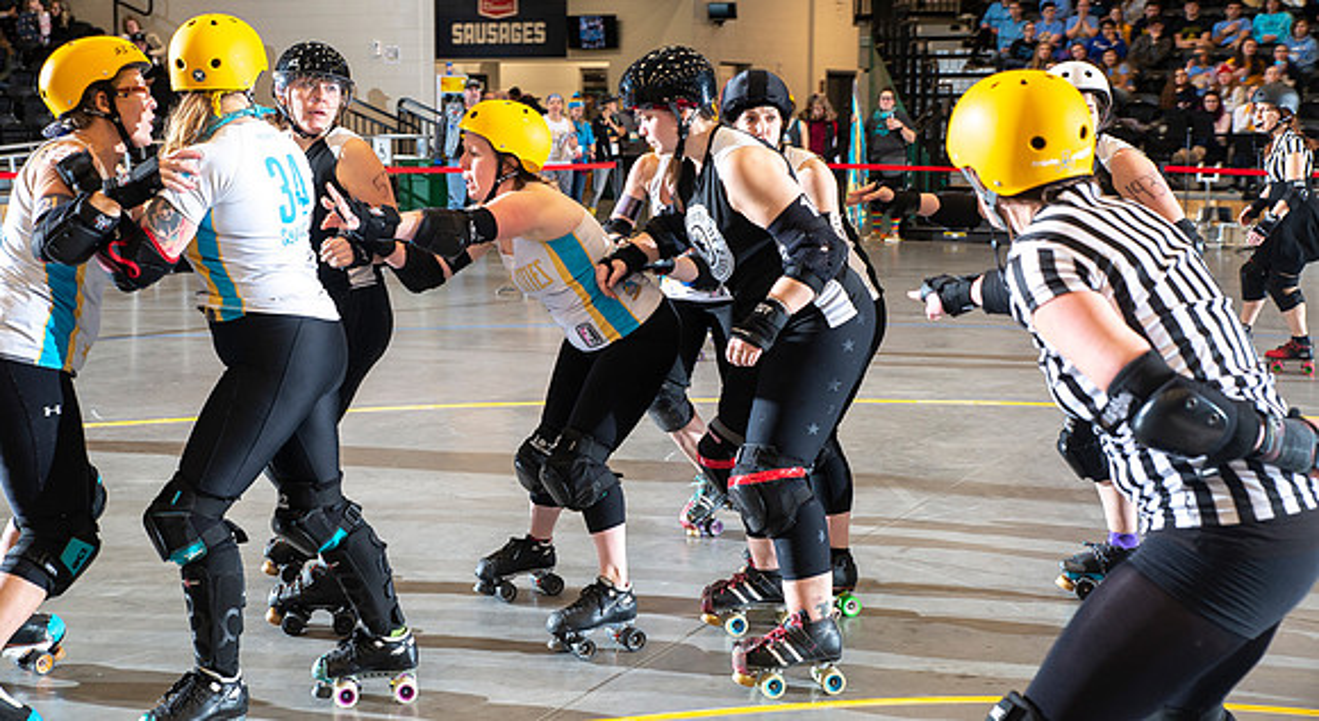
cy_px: 281
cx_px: 660
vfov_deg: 24.1
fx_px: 1685
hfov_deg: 42.7
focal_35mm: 49
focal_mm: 46
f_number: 5.6
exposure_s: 1/160
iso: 500
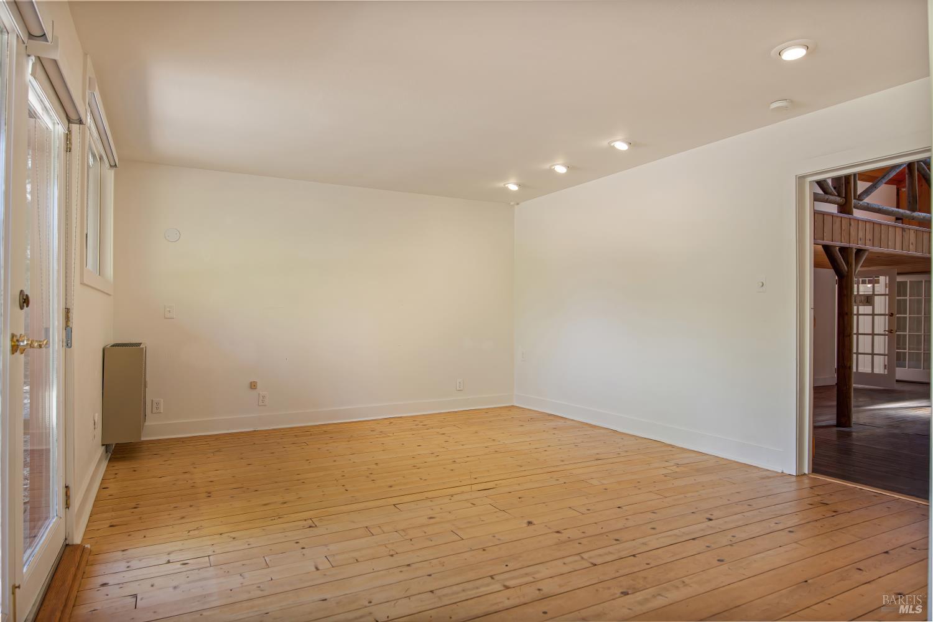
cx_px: 466
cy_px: 311
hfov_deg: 81.2
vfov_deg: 59.5
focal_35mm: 21
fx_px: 544
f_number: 2.8
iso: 100
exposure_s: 1/30
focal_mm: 14
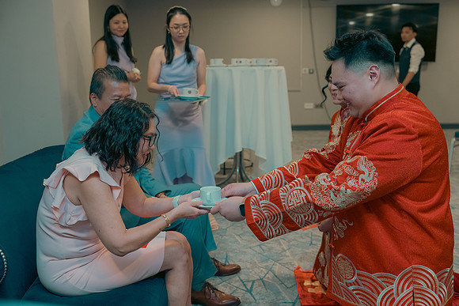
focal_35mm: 36
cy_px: 153
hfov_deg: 53.1
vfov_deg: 36.9
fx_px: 459
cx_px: 230
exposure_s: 1/160
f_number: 3.5
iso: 2500
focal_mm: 36
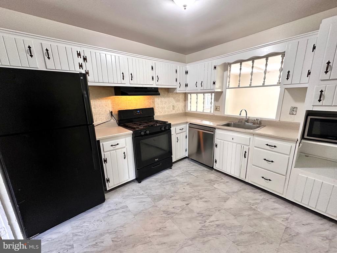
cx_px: 168
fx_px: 136
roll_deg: +0.9
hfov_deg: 102.1
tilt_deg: -15.0
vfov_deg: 85.7
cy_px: 126
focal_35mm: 14
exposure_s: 1/60
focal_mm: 2.22
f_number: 2.2
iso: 250
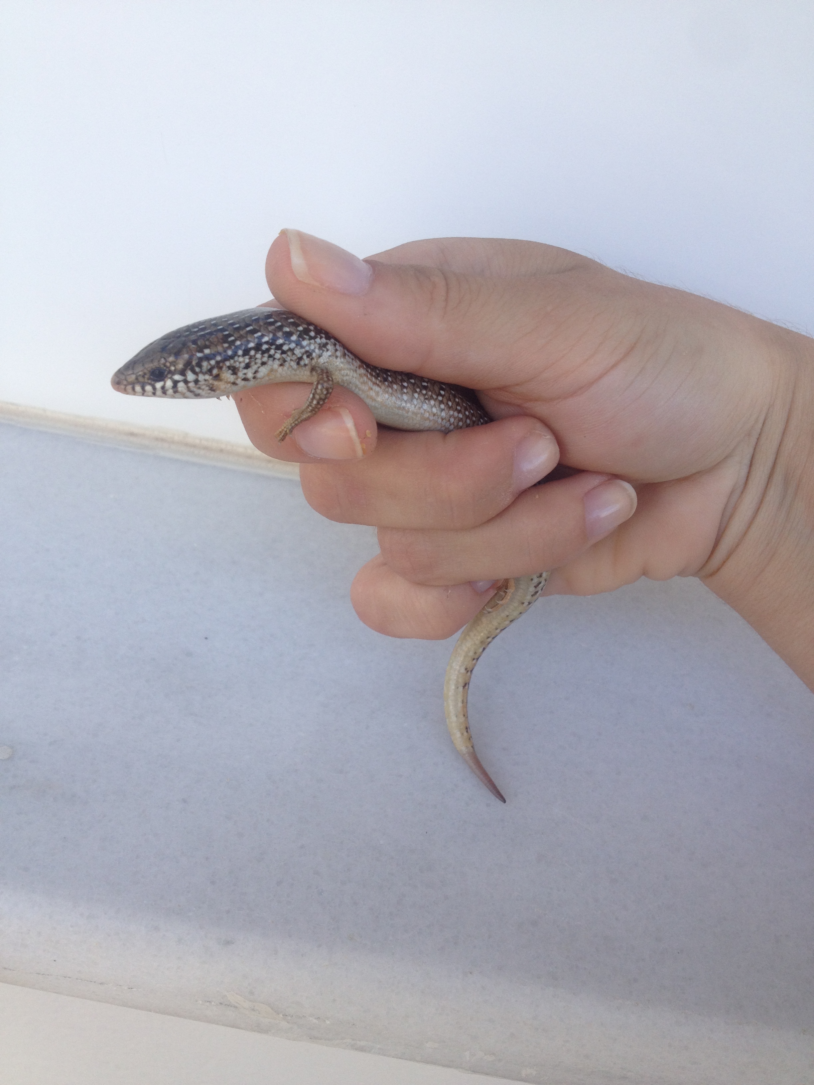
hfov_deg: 40.7
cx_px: 407
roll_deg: -9.9
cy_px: 542
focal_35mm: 35
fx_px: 1097
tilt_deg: -42.8
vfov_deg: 52.6
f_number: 2.4
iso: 50
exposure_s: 1/226
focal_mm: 4.28
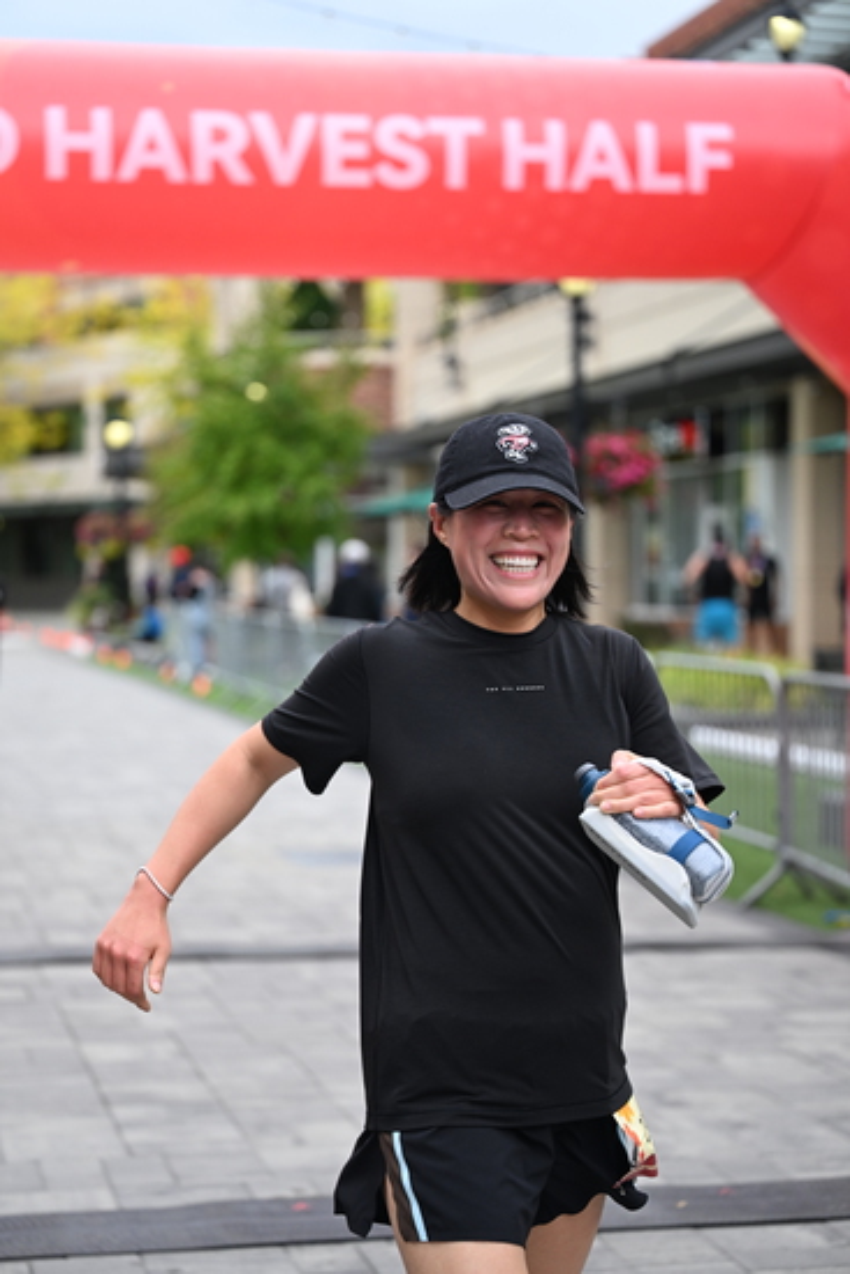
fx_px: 2477
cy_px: 637
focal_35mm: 70
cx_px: 425
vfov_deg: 28.8
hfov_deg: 19.5
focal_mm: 70
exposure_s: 1/2000
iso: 640
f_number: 2.8
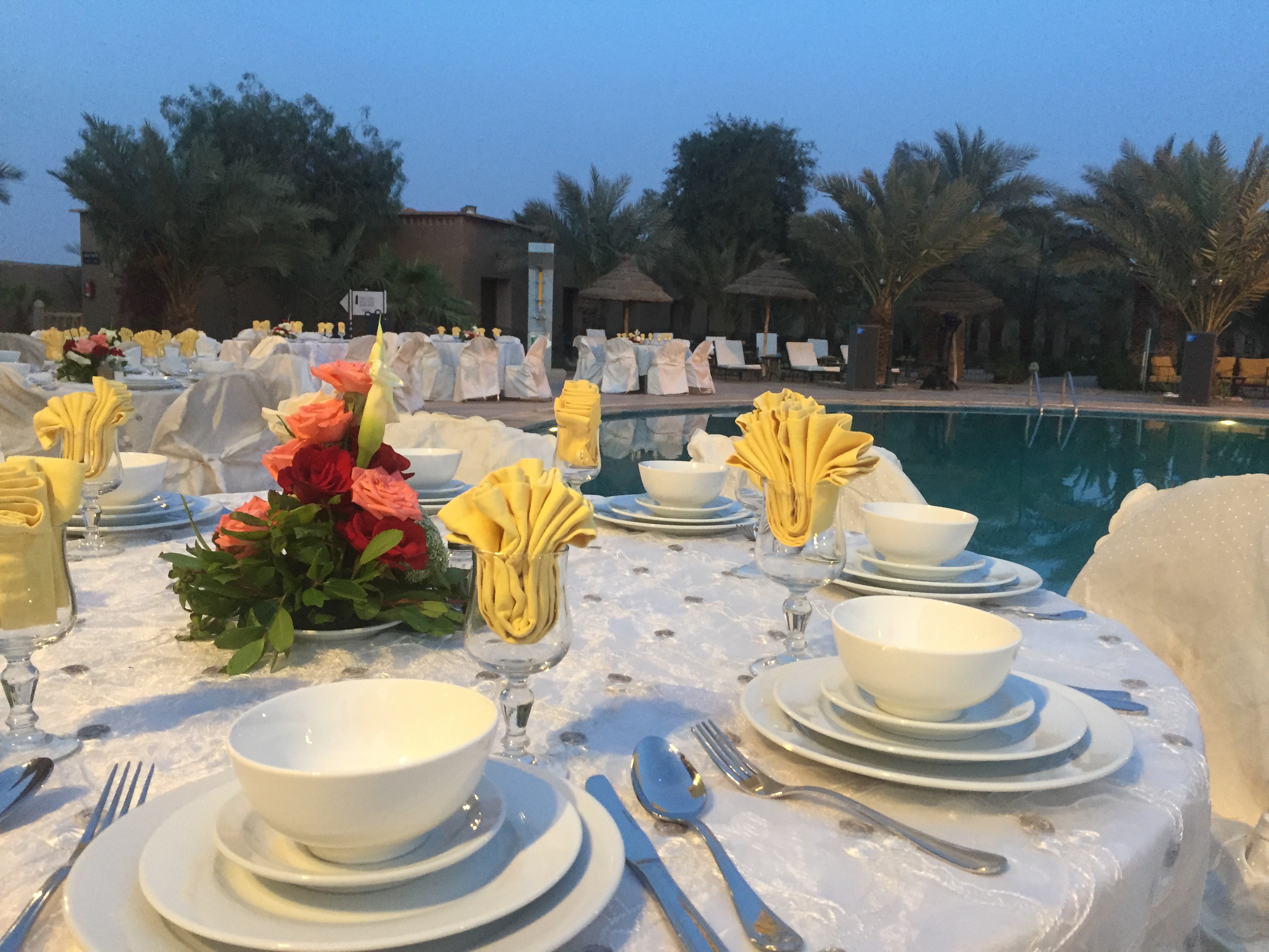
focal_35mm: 29
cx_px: 634
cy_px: 476
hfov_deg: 61.7
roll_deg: -2.1
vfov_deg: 48.2
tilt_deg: -8.6
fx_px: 1063
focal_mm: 4.15
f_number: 2.2
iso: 200
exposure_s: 1/33
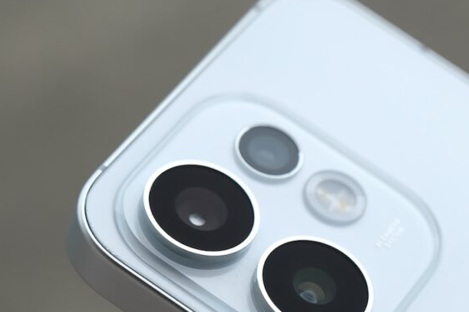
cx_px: 367
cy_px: 242
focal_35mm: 176
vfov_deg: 7.8
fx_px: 2292
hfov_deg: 11.6
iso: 160
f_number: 4.5
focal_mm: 55
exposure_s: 1/500
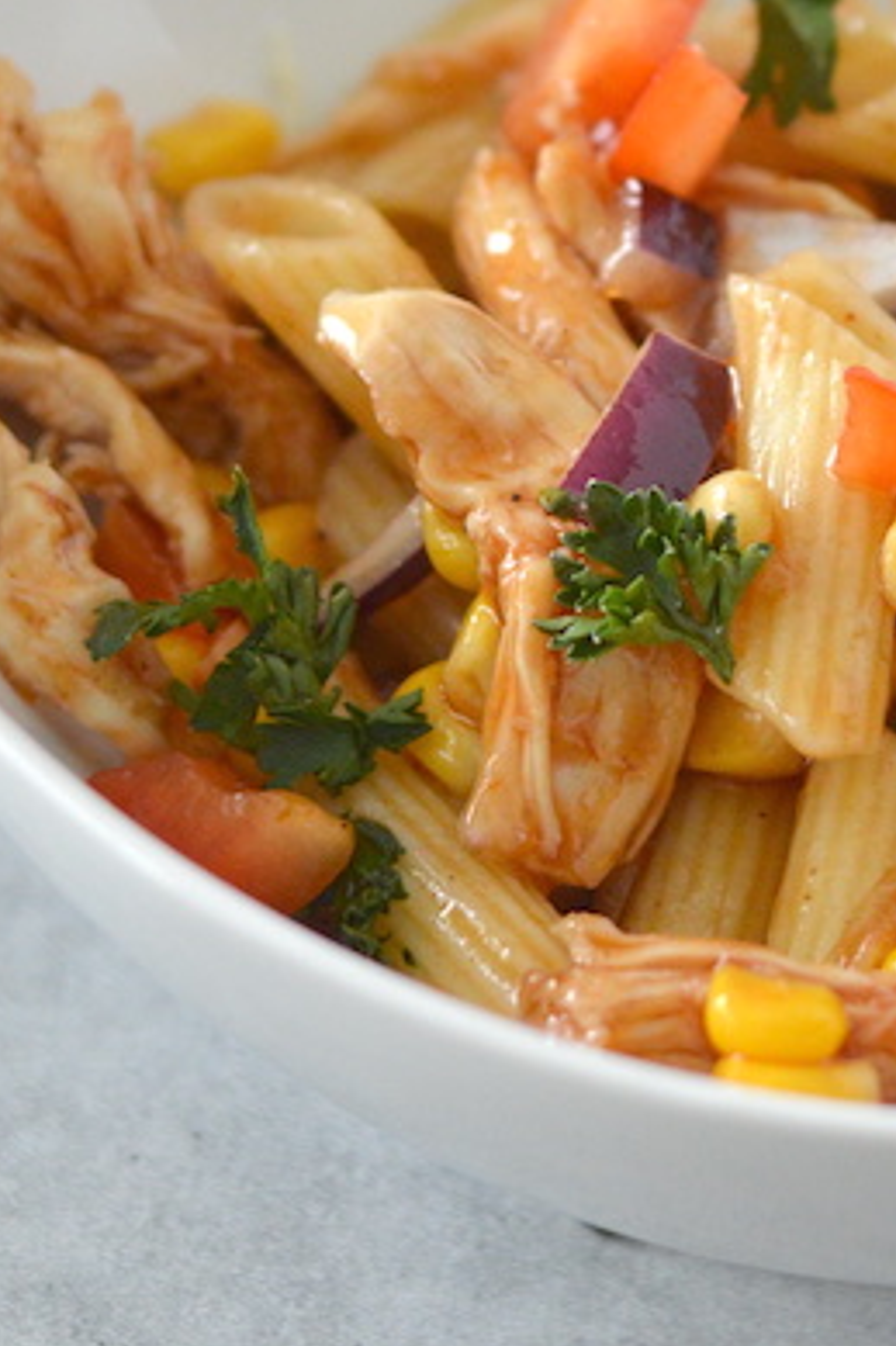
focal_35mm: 174
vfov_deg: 11.7
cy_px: -21
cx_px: 830
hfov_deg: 7.9
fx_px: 6501
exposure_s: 1/500
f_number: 2.8
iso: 1100
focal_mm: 50
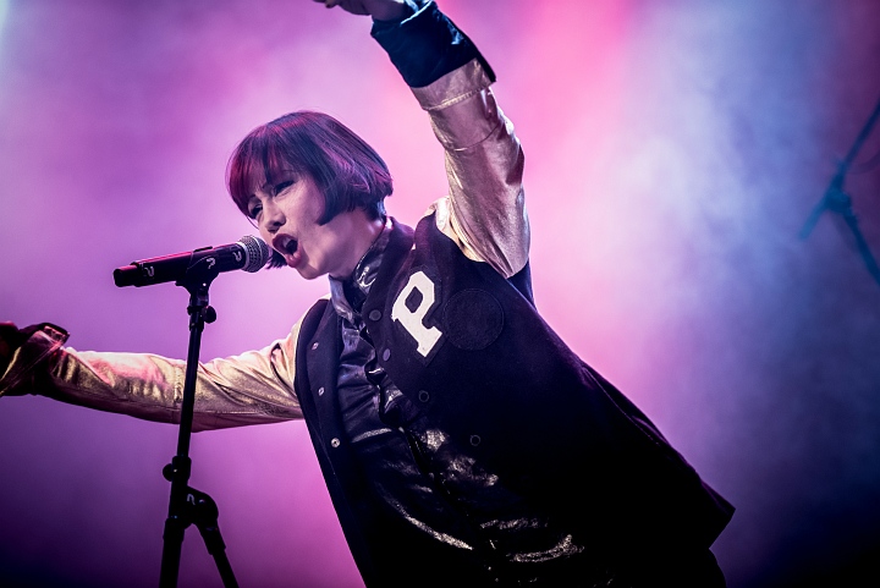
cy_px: 294
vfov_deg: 11.8
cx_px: 440
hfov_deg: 17.6
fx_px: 2837
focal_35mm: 116
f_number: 2.8
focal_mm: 116
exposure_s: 1/80
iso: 2500
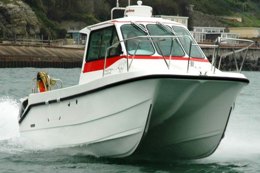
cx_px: 130
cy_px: 86
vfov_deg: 13.0
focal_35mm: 105
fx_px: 758
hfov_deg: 19.5
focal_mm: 70
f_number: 9
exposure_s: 1/320
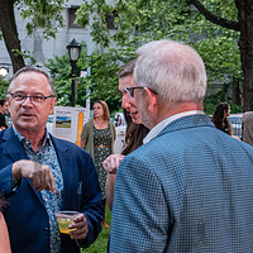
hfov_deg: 18.4
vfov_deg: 18.7
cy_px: 144
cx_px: 27
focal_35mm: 93
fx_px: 769
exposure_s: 1/80
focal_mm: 35
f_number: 4
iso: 6400
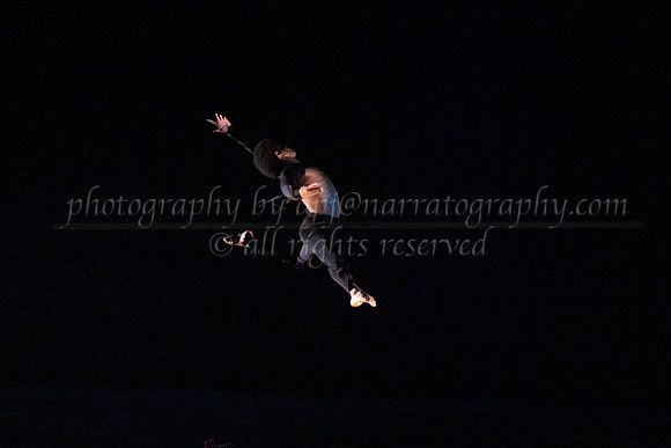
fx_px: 2355
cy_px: 234
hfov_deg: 16.2
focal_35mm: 126
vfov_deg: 10.9
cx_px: 301
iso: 5000
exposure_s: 1/500
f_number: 3.5
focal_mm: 105
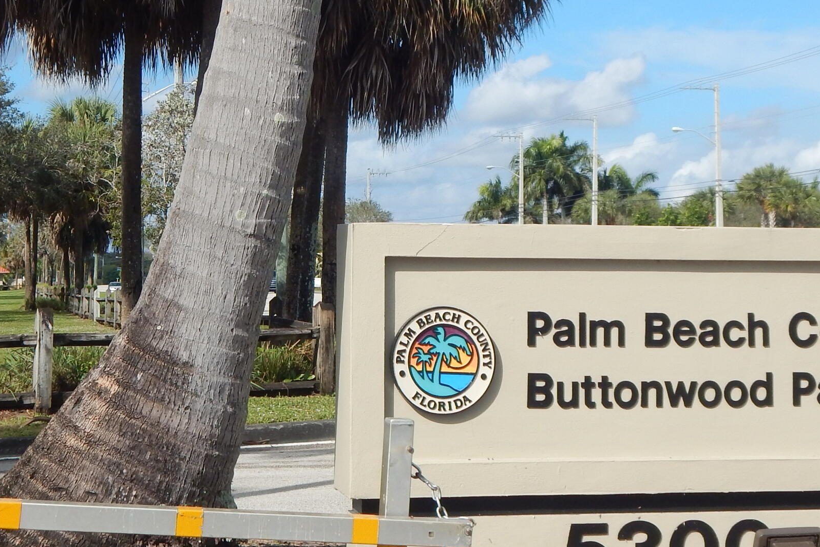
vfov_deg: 16.1
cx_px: 379
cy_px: 77
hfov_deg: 24.2
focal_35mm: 84
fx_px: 1913
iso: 125
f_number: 7.1
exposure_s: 1/500
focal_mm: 7.7
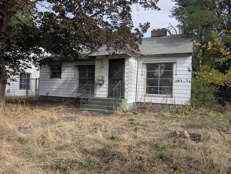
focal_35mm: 24
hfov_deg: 71.5
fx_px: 160
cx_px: 116
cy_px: 87
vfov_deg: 56.9
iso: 23
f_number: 1.68
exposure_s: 1/1232
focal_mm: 6.9
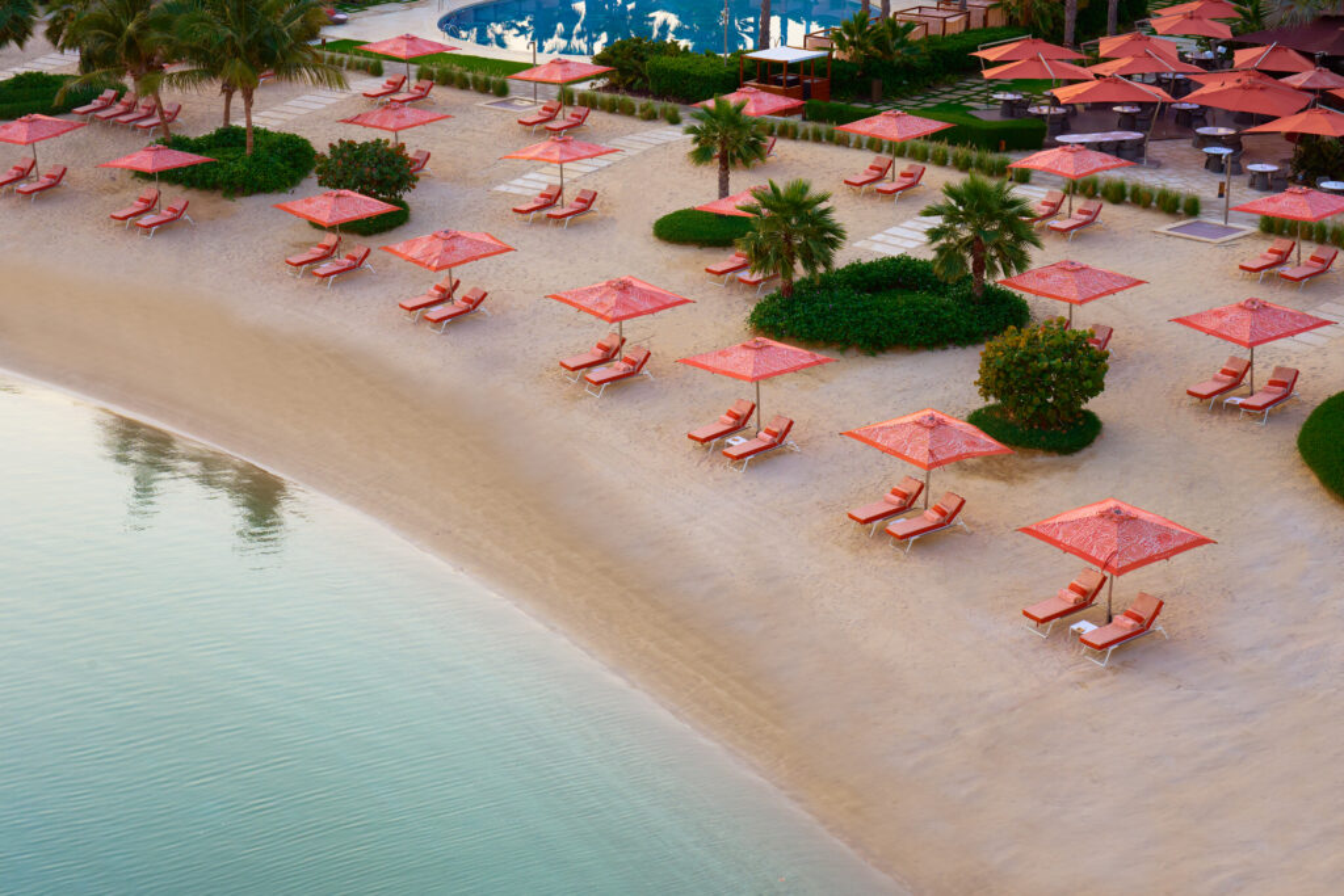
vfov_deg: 19.5
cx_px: 672
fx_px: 2614
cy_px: 448
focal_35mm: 70
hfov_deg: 28.8
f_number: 9
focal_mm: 70
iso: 160
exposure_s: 1/125
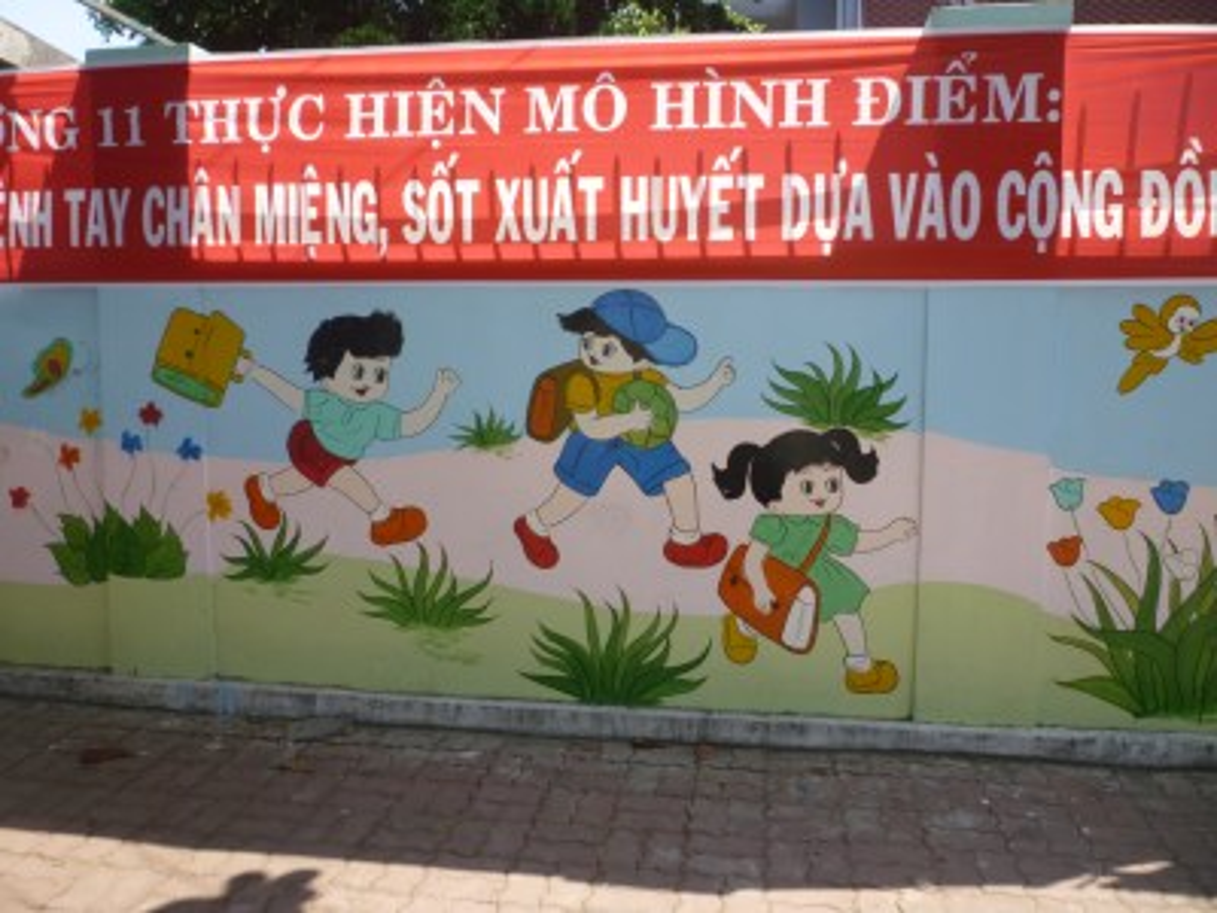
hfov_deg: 61.7
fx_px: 1020
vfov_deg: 48.2
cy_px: 456
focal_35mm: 29
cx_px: 608
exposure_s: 1/320
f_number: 3.3
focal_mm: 5.2
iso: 80
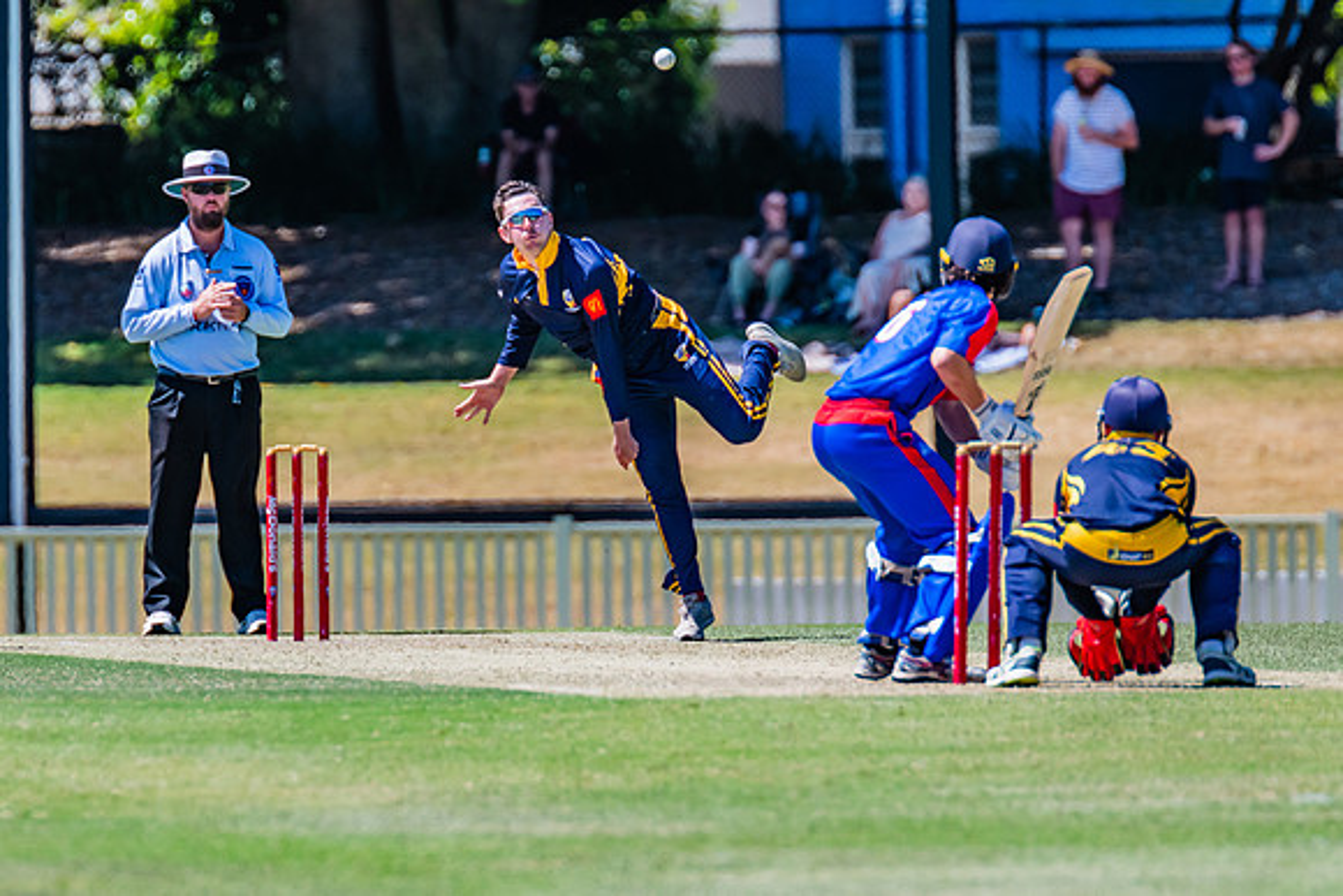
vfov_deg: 1.8
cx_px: 518
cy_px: 472
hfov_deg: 2.7
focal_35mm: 758
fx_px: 28275
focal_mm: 600
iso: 640
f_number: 7.1
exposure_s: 1/2000
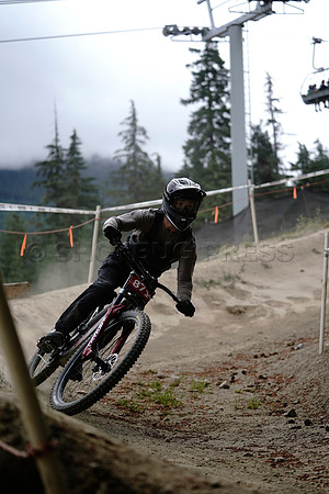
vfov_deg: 28.8
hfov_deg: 19.5
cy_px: 247
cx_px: 164
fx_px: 960
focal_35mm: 70
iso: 320
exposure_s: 1/1600
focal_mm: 70
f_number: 2.8
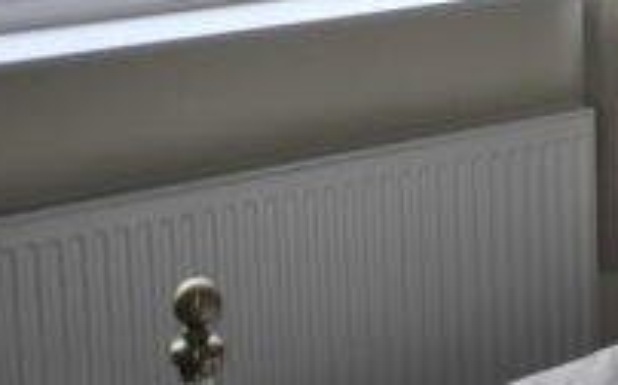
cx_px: 834
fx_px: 1835
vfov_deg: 11.7
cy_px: -121
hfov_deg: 17.7
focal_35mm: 109
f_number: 4
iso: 110
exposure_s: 1/125
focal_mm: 22
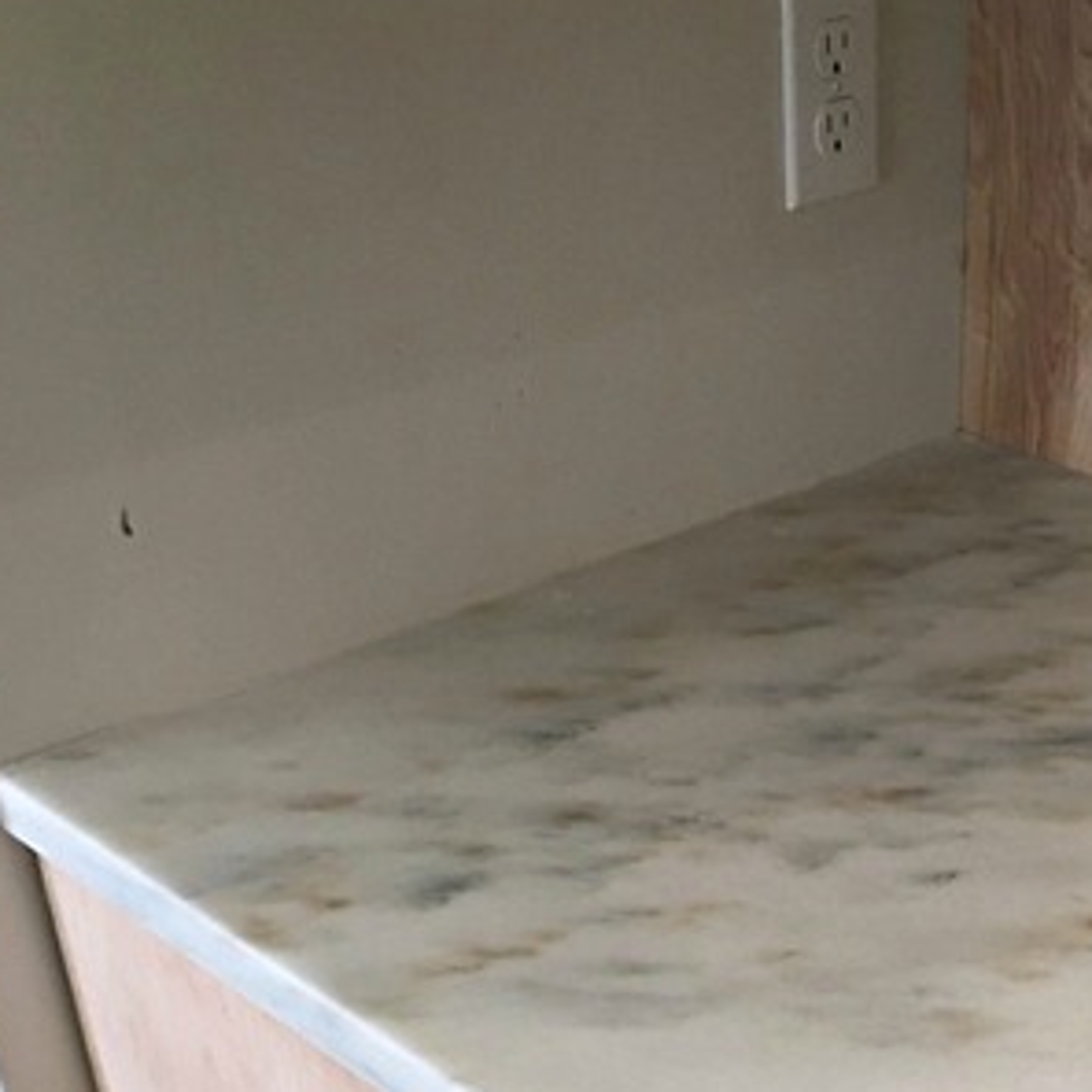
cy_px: 1256
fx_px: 2320
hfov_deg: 26.0
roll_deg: +0.9
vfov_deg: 24.4
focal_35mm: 65
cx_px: 872
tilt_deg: -38.1
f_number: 2.2
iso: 50
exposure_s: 1/15
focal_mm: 4.15
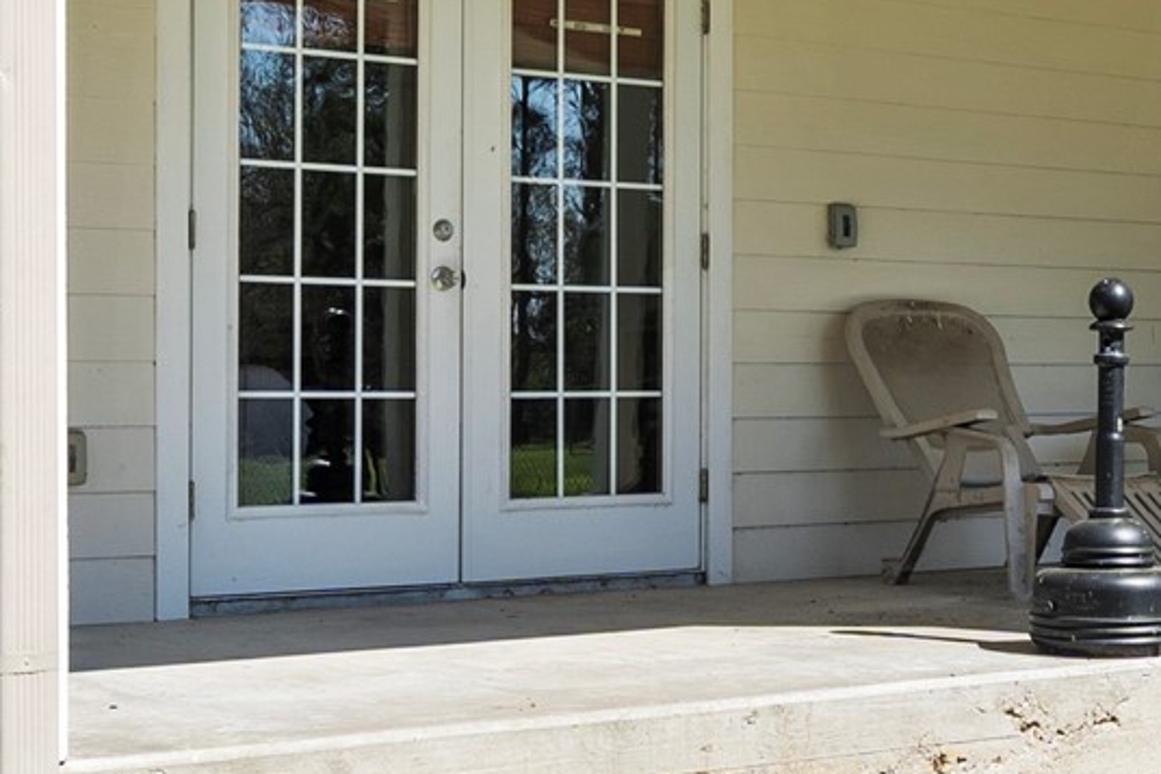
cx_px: 1083
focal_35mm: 73
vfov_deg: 18.6
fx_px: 2353
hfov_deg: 26.6
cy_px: 204
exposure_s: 1/160
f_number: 6.3
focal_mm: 12
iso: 100
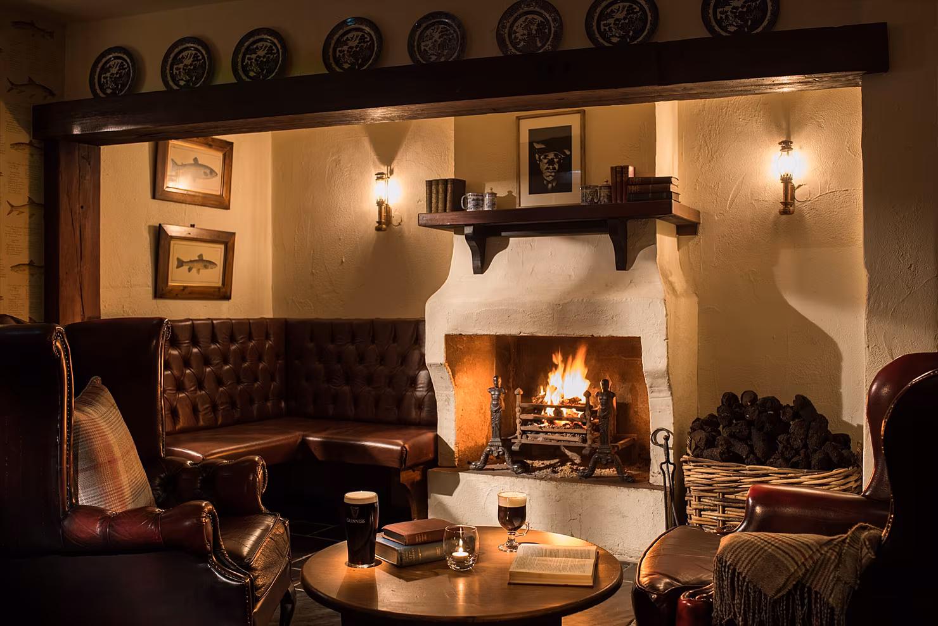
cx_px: 469
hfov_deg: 54.4
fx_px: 912
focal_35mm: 35
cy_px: 313
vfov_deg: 37.9
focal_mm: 35
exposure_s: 1/10
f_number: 4
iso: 400
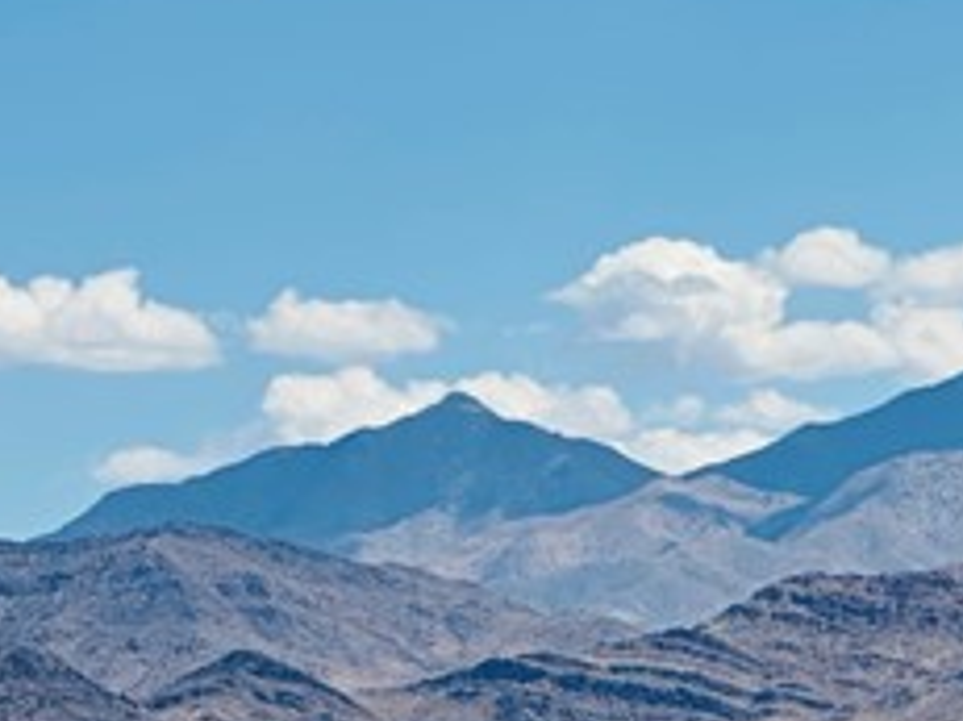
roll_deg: +2.4
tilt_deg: +3.2
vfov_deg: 4.3
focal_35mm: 342
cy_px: 604
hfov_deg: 5.8
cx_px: 1063
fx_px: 9509
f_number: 2.8
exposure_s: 1/1468
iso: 32
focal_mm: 9
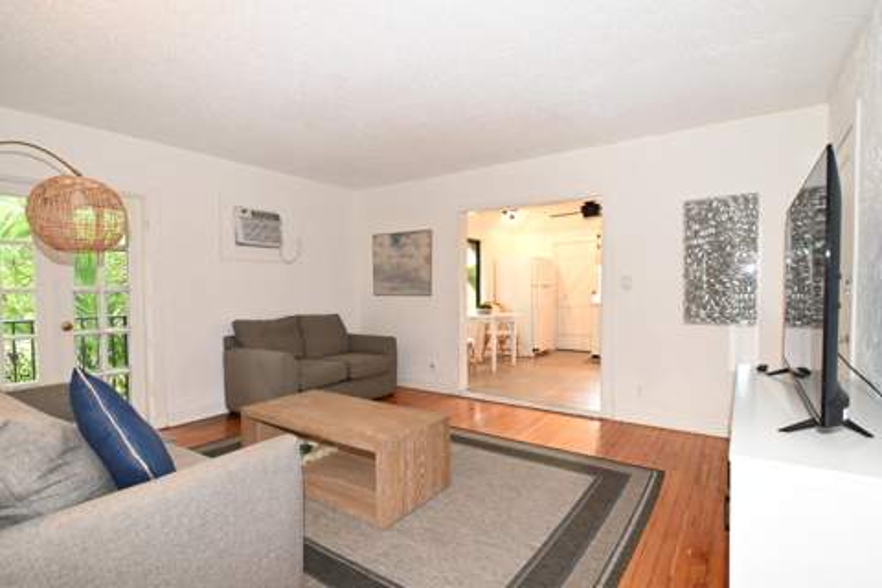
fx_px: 441
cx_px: 441
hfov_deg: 90.0
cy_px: 294
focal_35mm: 18
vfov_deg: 67.4
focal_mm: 12
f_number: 4
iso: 900
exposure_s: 1/60
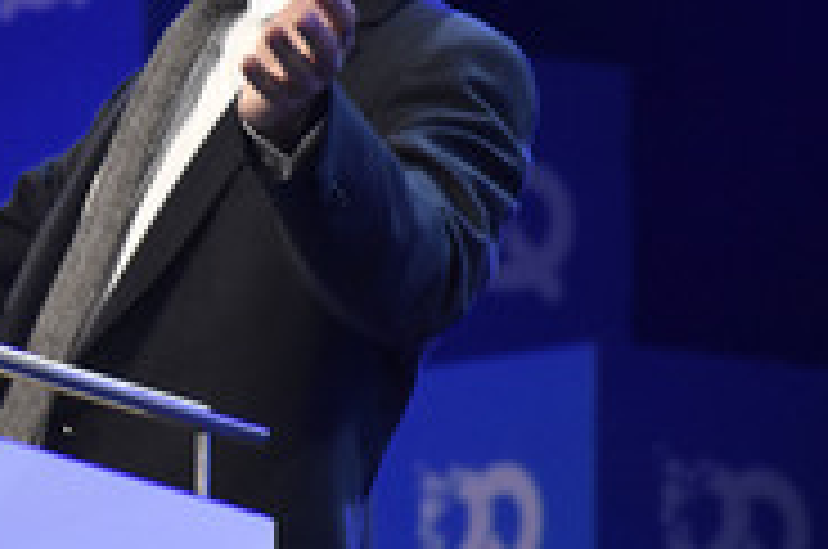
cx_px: -25
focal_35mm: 515
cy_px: 162
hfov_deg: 4.0
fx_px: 11824
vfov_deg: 2.7
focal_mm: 140
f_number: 6.3
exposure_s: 1/160
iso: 3200
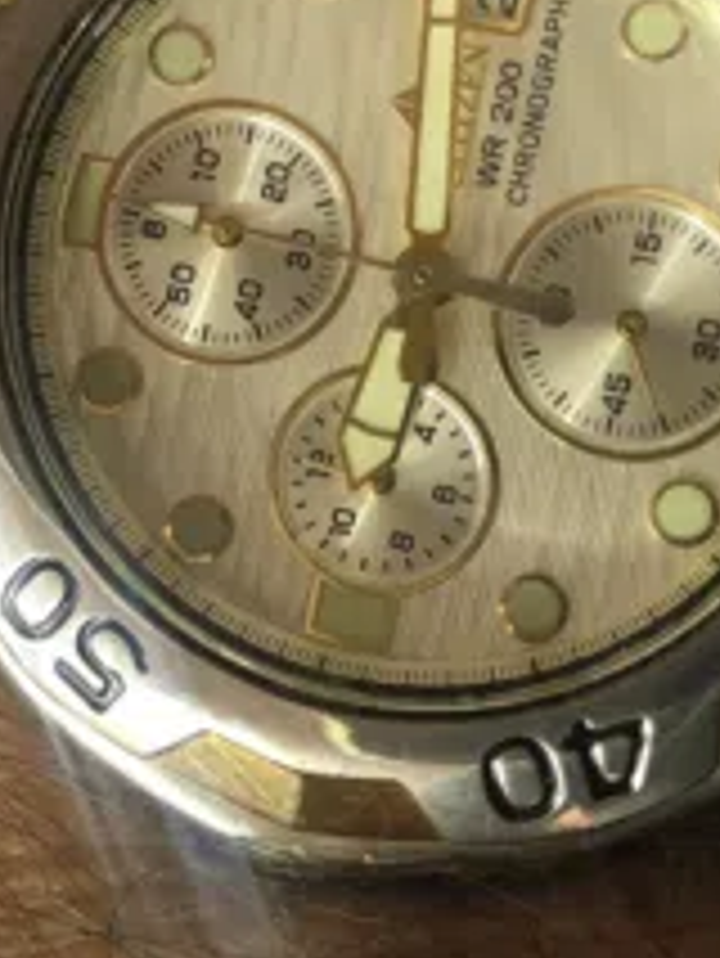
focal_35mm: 84
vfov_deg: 22.9
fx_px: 2327
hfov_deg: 17.6
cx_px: 270
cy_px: 166
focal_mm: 4
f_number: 1.8
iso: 40
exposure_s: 1/26
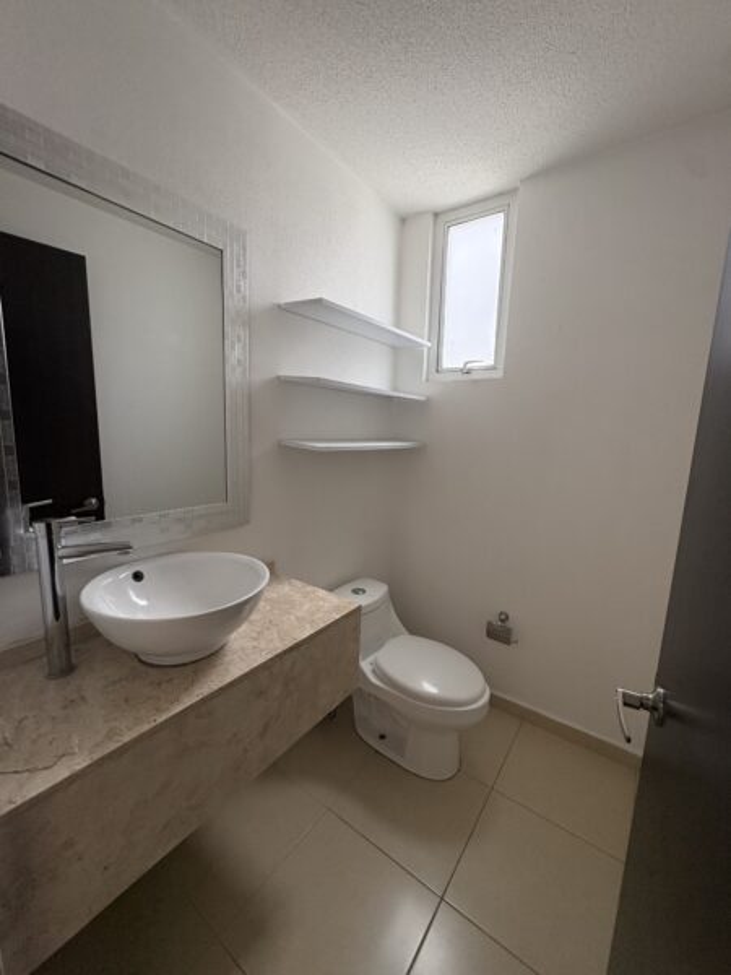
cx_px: 366
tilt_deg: -9.1
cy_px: 488
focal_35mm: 14
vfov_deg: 102.1
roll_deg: -1.4
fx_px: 394
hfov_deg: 85.7
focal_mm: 2.22
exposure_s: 1/99
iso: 200
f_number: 2.2
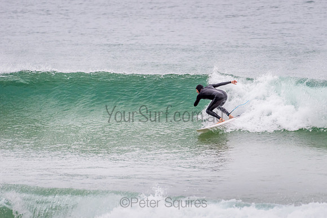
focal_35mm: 613
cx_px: 201
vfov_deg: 2.2
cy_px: 113
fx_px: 5572
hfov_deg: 3.4
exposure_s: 1/1000
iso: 800
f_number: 5.6
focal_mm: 500
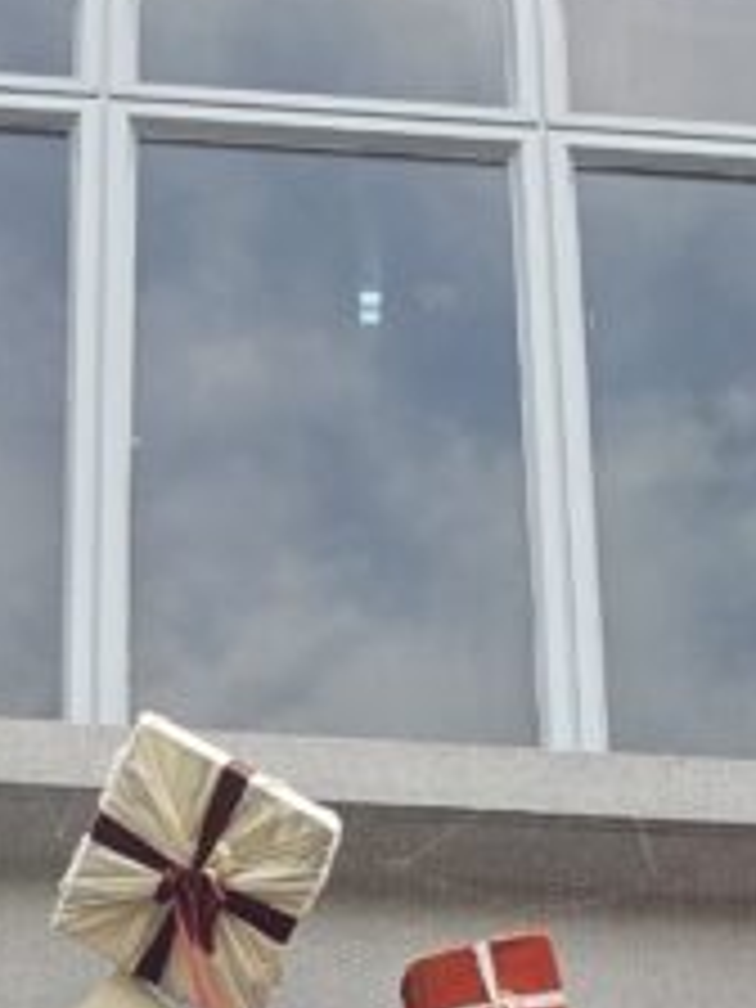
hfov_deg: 14.1
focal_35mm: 105
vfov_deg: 15.0
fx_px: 3058
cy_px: 2056
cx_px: 477
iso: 10
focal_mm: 6.5
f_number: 1.4
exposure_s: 1/232
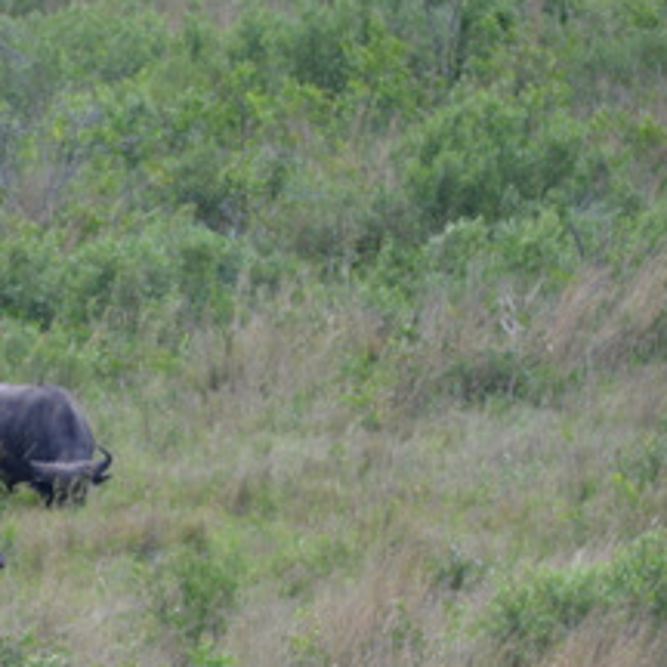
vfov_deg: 3.0
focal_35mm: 590
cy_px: 428
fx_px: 12862
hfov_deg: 3.0
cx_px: 15
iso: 640
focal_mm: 300
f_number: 5.6
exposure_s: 1/1000
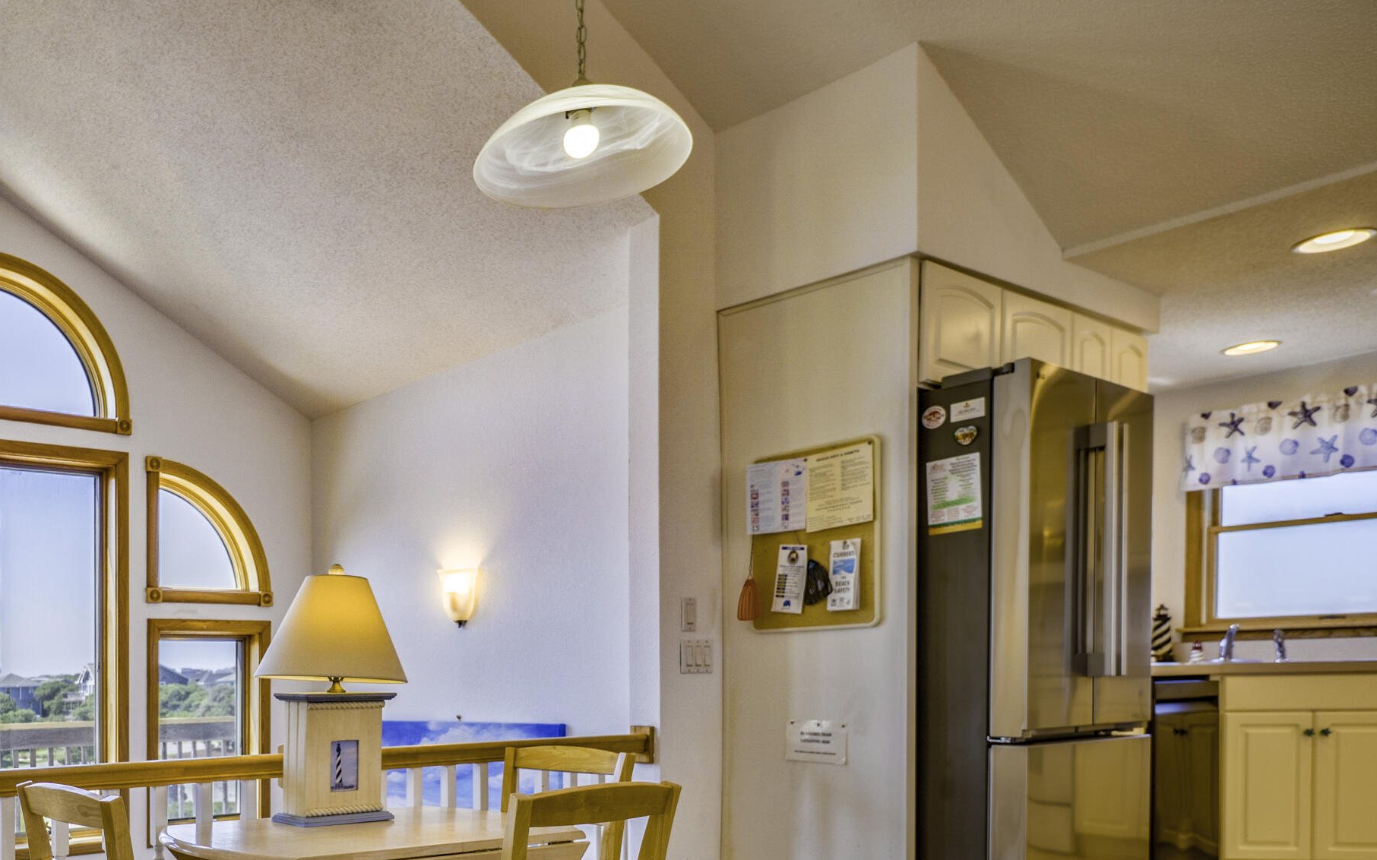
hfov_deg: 61.2
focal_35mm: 28
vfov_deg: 42.3
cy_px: 716
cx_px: 272
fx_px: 1045
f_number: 3.2
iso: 100
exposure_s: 1/10
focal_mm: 11
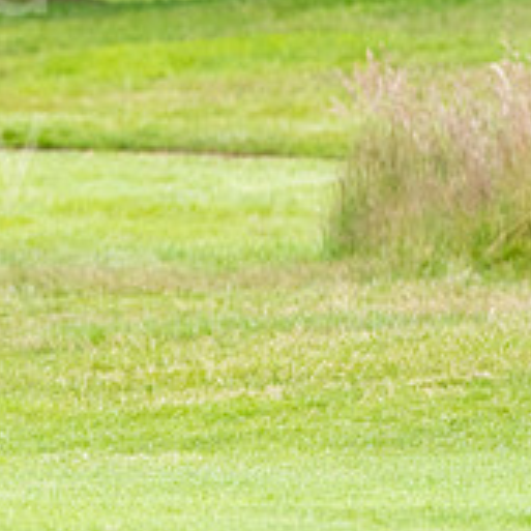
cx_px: -348
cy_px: -8
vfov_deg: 2.1
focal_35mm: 822
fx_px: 14266
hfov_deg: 2.1
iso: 800
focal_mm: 190
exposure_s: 1/1250
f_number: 8
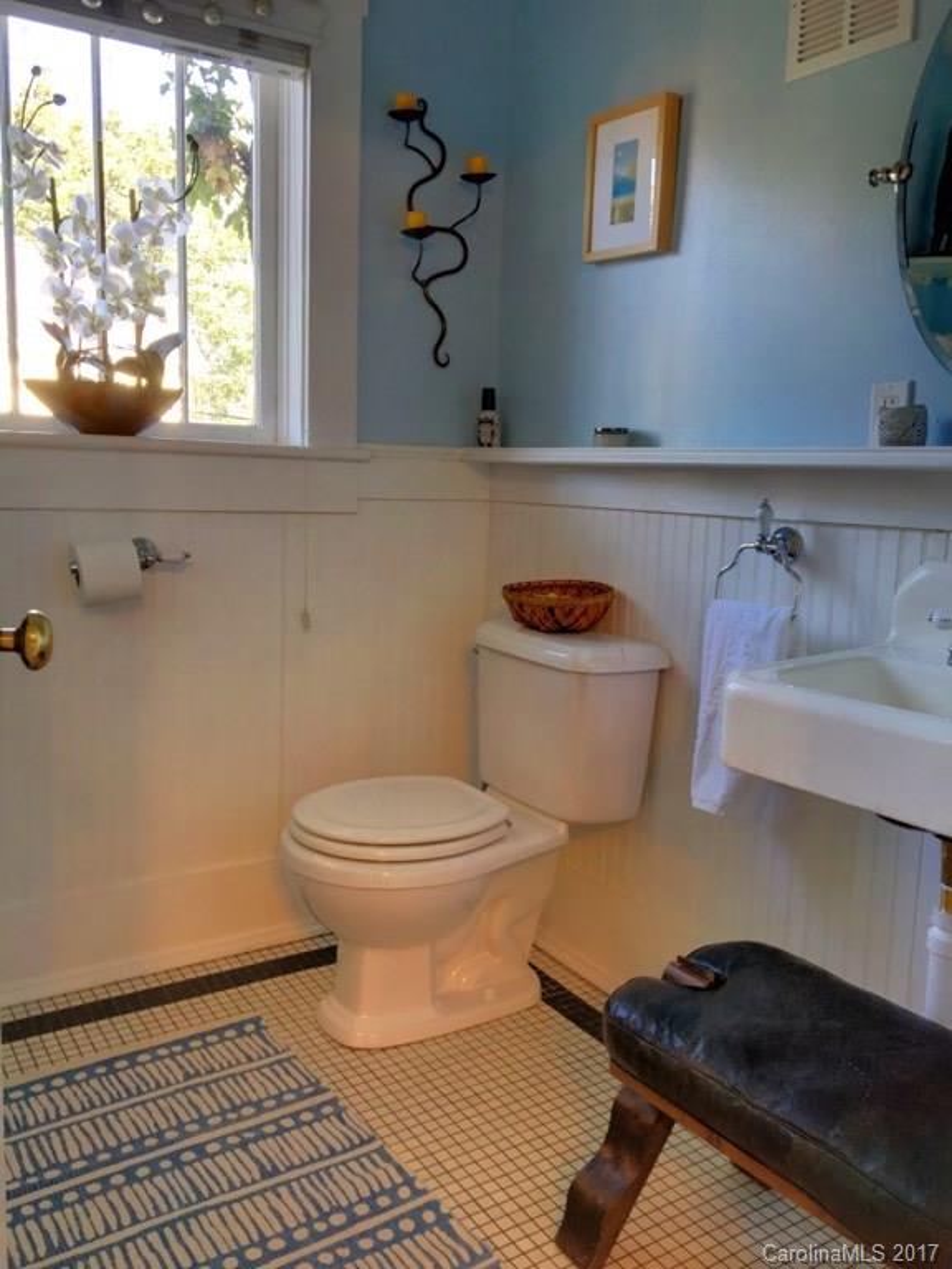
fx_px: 1063
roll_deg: -2.7
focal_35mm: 29
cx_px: 476
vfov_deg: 61.7
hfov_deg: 48.2
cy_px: 634
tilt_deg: -8.5
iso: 50
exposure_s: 1/30
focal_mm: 4.15
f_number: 2.2
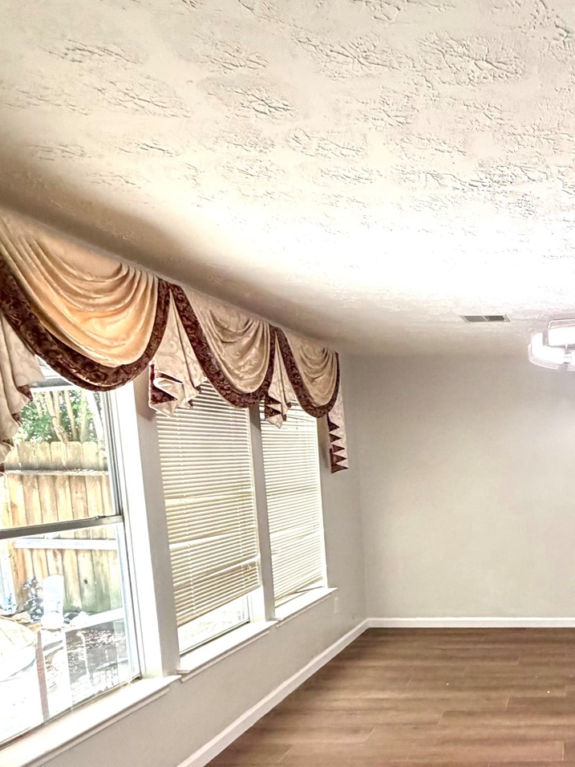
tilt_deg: -7.0
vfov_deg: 57.3
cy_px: 562
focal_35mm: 30
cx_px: 581
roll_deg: +0.1
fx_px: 664
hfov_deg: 40.6
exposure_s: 1/119
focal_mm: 2.22
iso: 320
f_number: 2.2
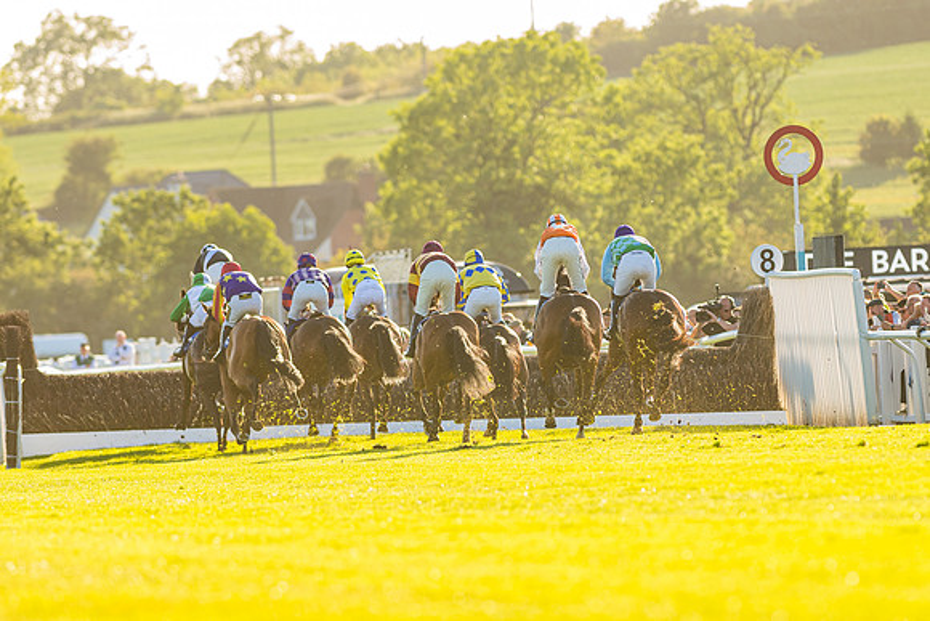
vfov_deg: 3.1
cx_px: 465
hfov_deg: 4.6
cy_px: 310
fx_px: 11627
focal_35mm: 450
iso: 400
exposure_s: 1/1000
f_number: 5
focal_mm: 300
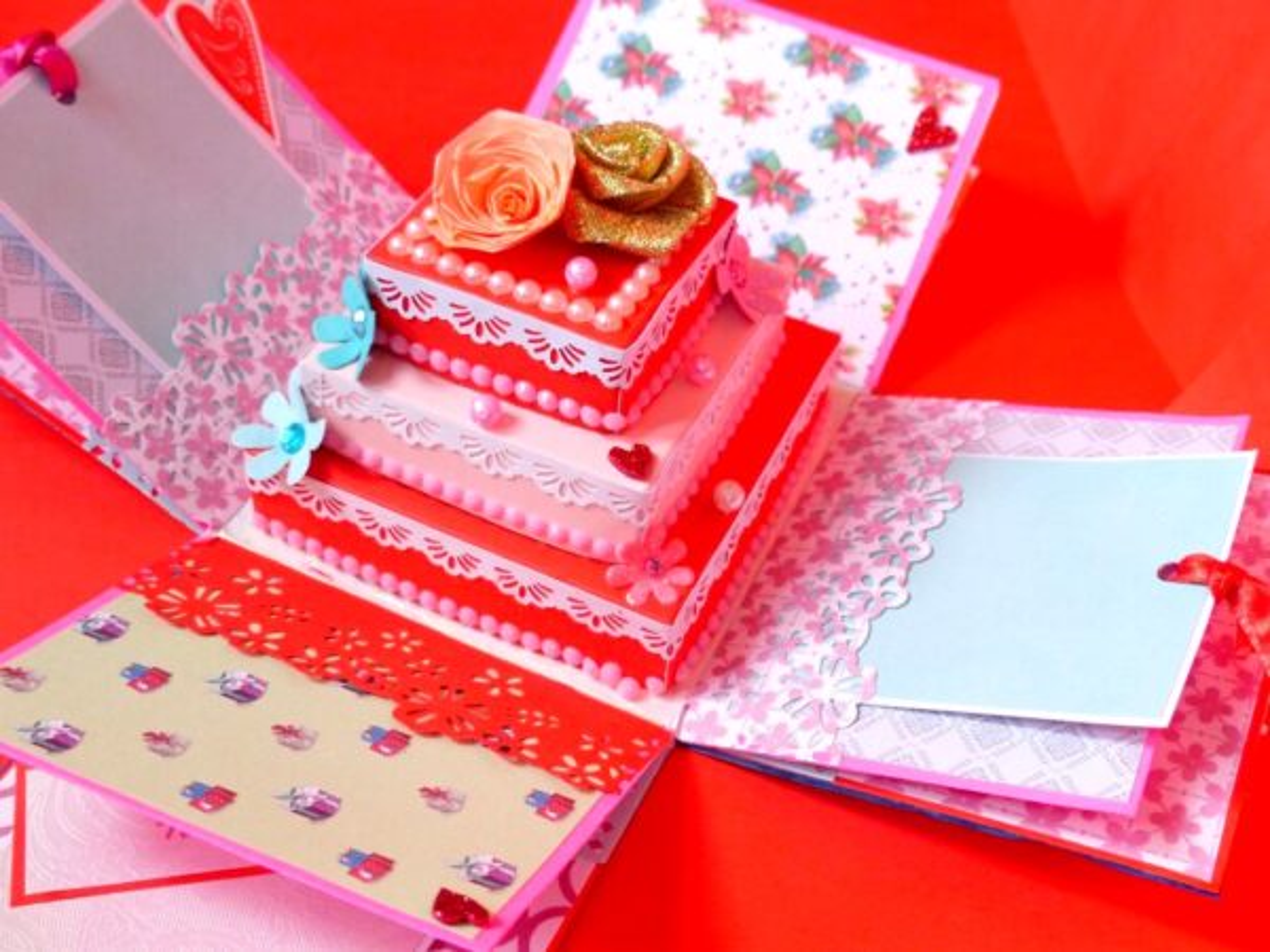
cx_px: 635
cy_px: 476
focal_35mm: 47
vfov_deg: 30.9
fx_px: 1724
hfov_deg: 40.4
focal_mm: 8.4
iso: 200
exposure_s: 1/60
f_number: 2.8
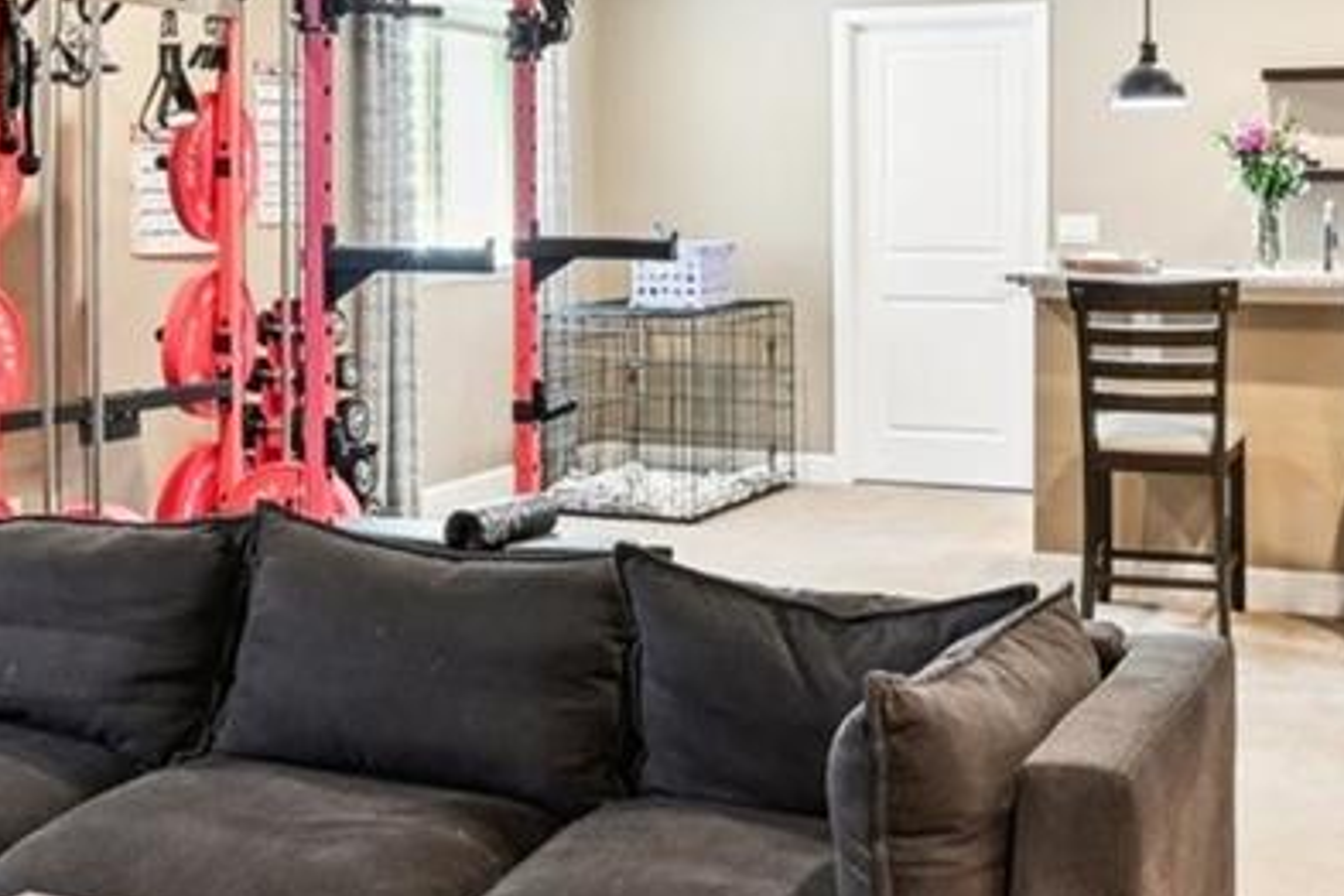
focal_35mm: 57
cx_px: 431
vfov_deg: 23.5
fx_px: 2128
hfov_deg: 34.7
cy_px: 222
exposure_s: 1/1.67
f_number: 10
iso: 400
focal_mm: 14
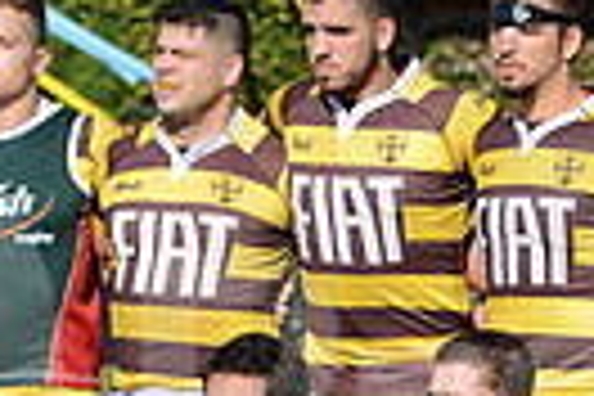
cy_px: 385
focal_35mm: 635
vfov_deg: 2.2
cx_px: 504
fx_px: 10477
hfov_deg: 3.2
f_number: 4
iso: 400
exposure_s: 1/2000
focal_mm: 145
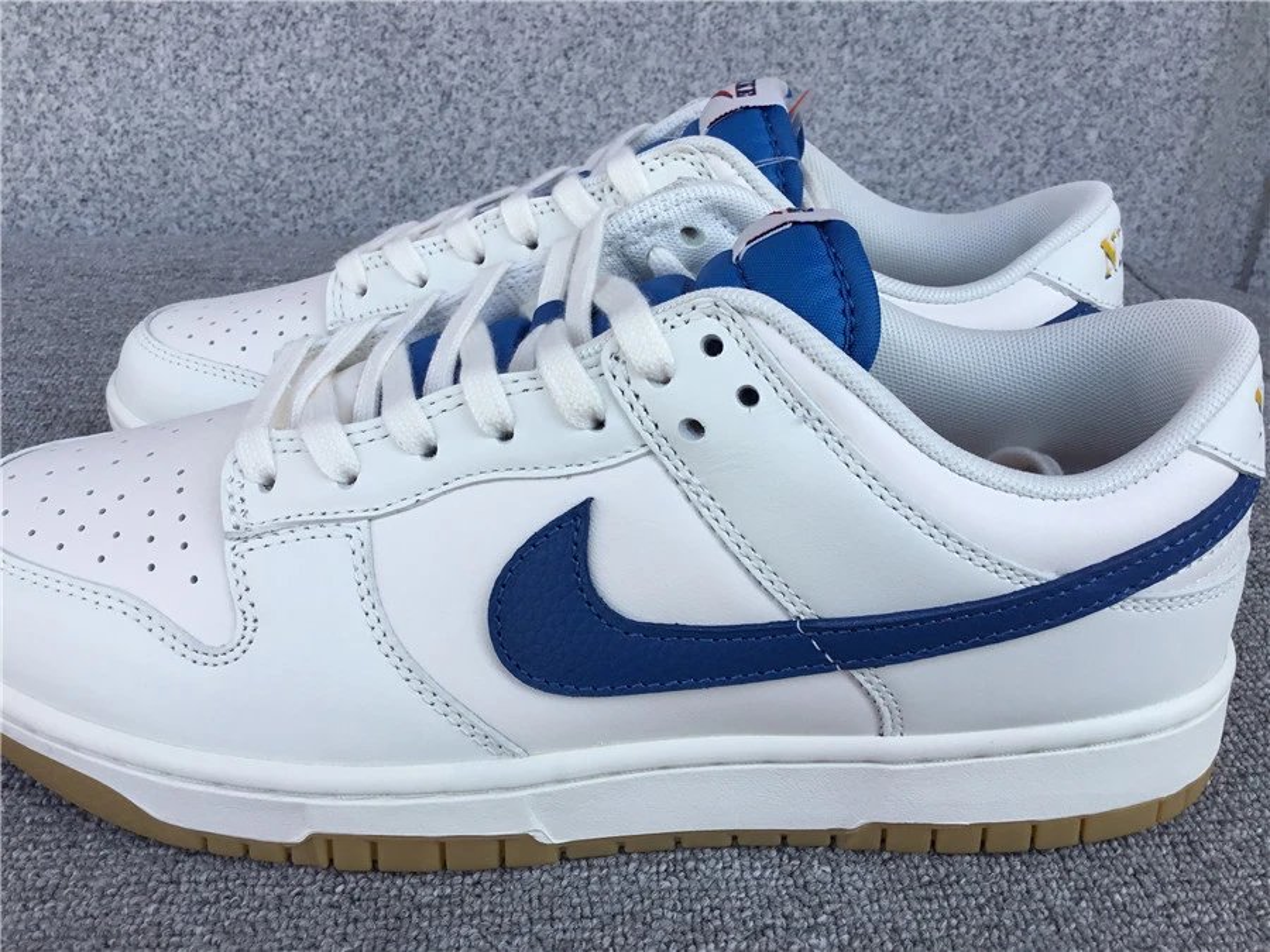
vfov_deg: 45.4
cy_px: 476
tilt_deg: -29.0
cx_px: 635
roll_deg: -1.3
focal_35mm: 31
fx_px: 1137
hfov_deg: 58.4
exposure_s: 1/452
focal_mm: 3.3
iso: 25
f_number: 2.4
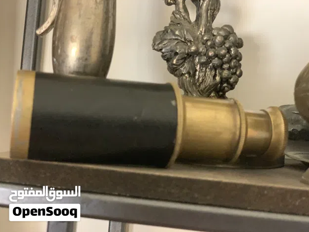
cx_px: 154
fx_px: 473
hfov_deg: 36.2
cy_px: 115
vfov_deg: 27.5
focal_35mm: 53
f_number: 2.4
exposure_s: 1/31
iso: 500
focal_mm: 6
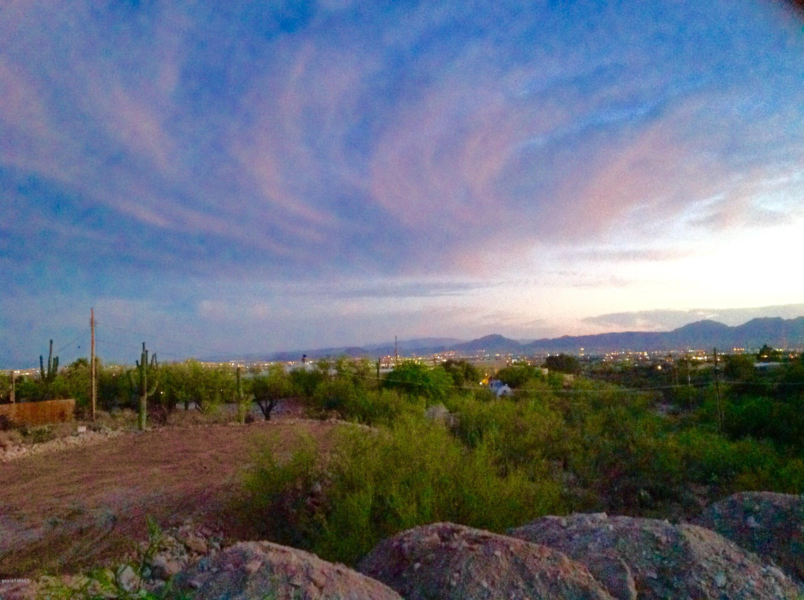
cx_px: 402
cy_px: 300
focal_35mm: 35
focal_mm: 4.28
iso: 800
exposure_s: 1/15
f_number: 2.4
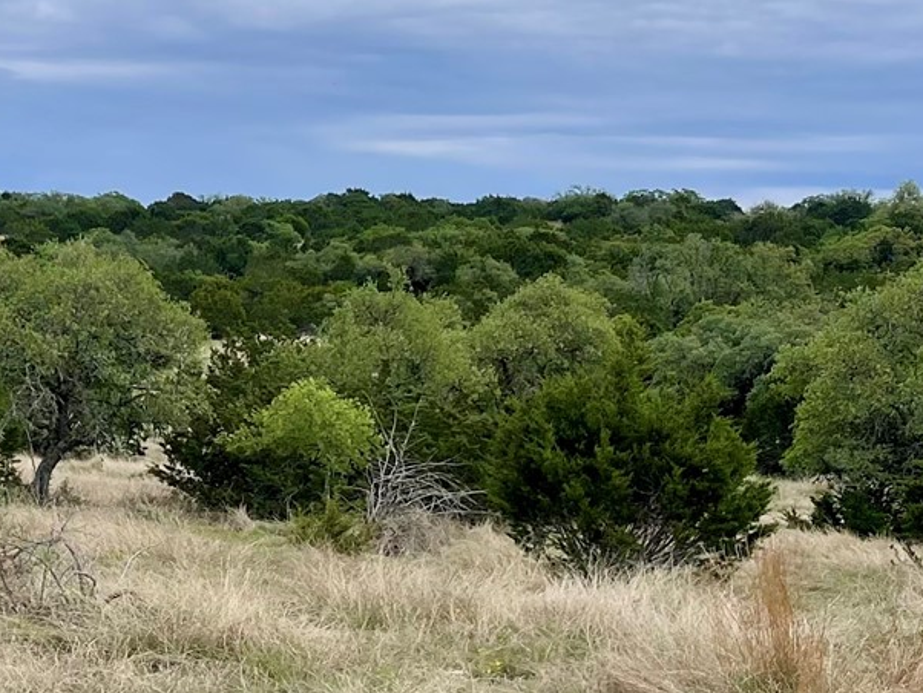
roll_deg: -2.5
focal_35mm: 85
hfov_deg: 22.8
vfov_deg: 17.2
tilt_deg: -7.8
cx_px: 228
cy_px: 586
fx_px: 2267
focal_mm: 5.1
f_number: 1.6
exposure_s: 1/4202
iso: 32
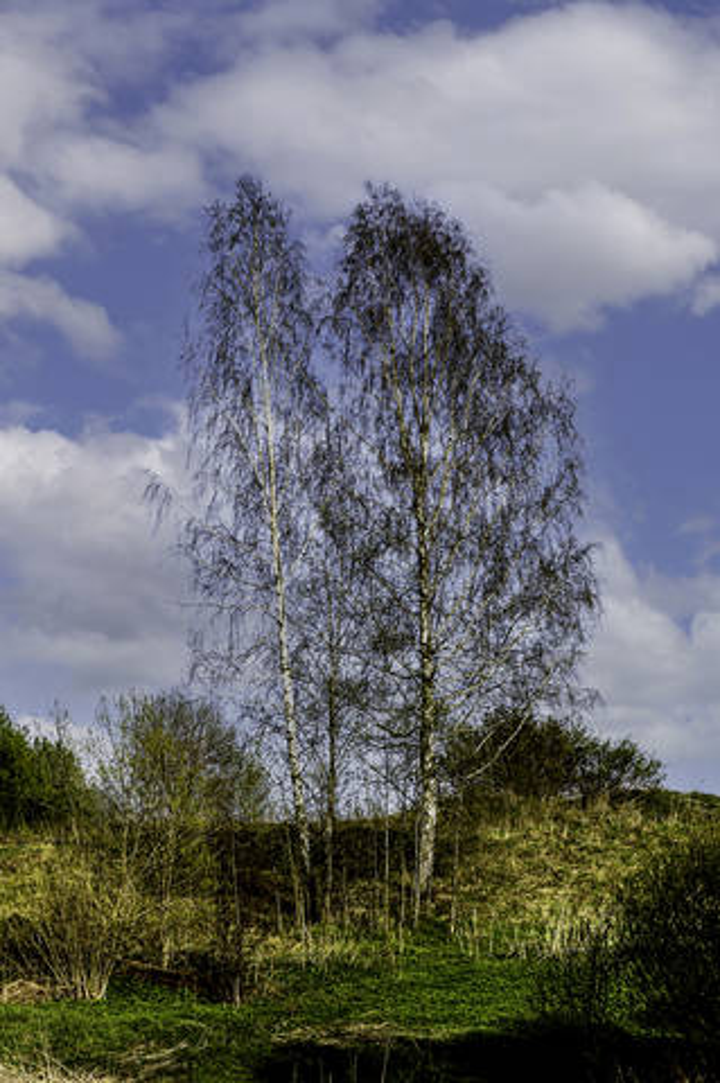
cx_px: 360
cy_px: 542
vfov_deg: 27.0
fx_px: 2255
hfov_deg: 18.1
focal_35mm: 75
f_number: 9
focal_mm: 75
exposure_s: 1/1000
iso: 200
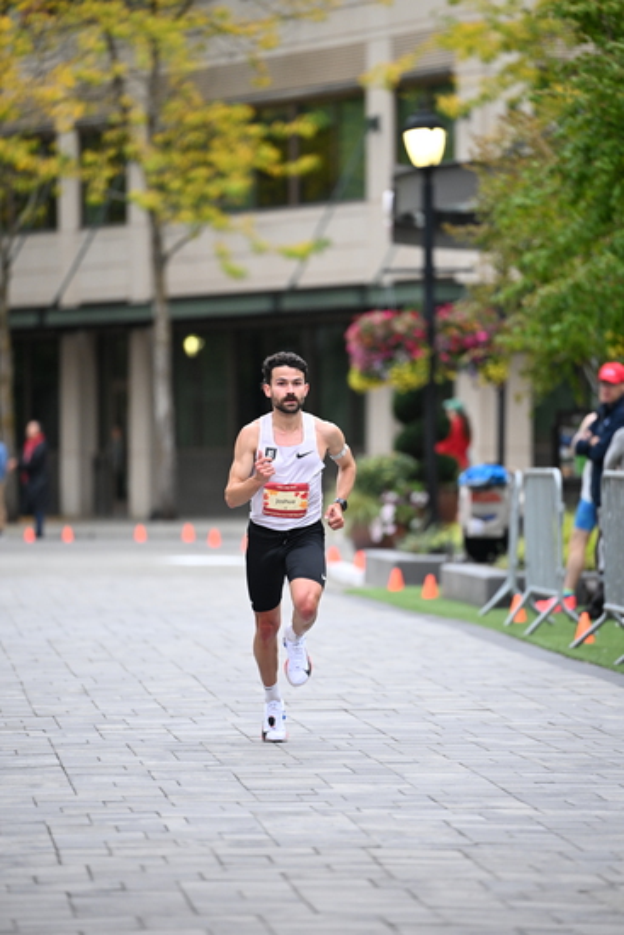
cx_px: 312
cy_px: 468
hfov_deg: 6.9
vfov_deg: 10.3
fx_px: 5196
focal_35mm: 200
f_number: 2.8
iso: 1600
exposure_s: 1/800
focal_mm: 200
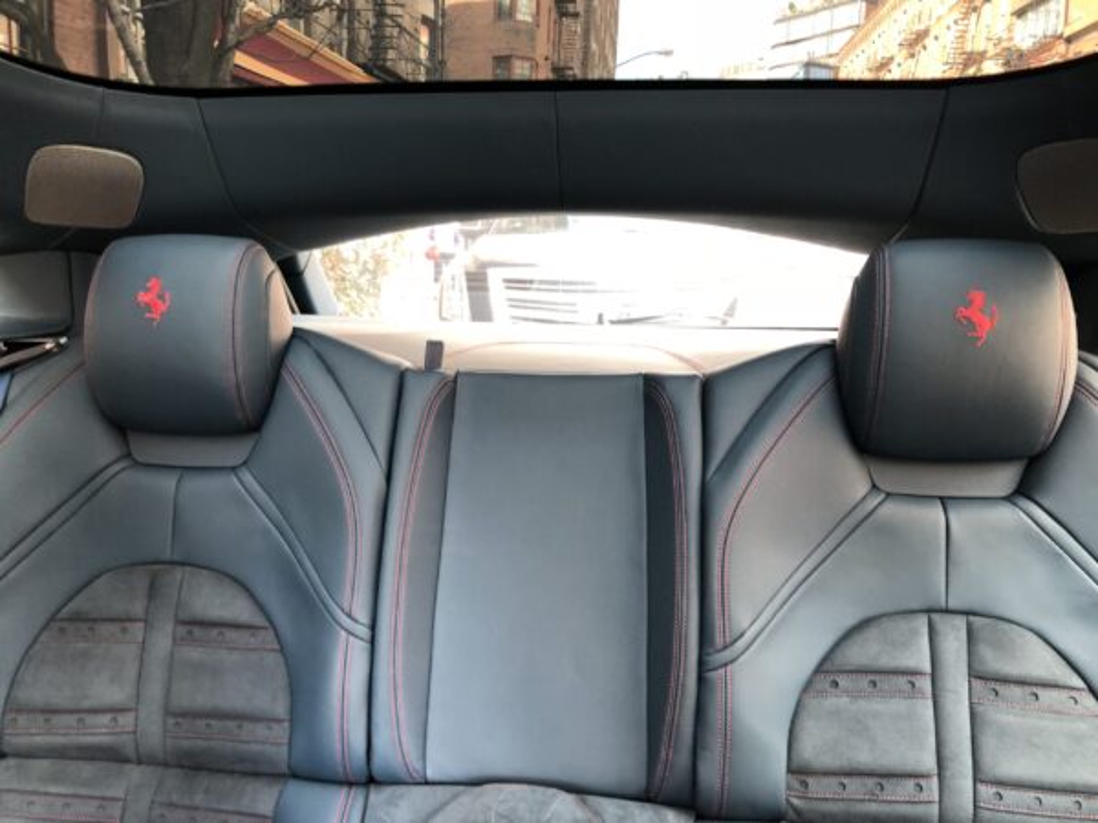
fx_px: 888
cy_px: 412
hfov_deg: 63.4
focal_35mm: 28
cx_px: 549
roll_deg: -1.1
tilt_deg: -10.8
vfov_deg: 49.7
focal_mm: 4
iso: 40
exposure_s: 1/15
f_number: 1.8
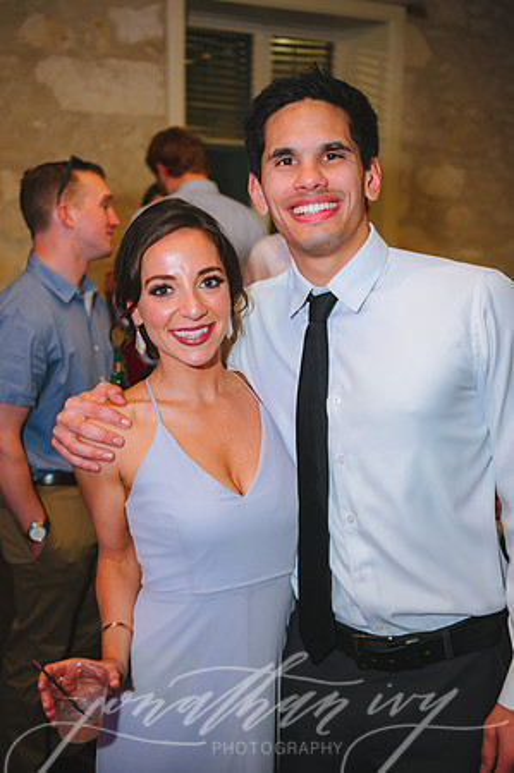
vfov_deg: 44.5
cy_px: 386
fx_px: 944
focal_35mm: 44
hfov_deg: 30.4
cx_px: 257
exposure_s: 1/80
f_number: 2.8
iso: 2000
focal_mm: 44
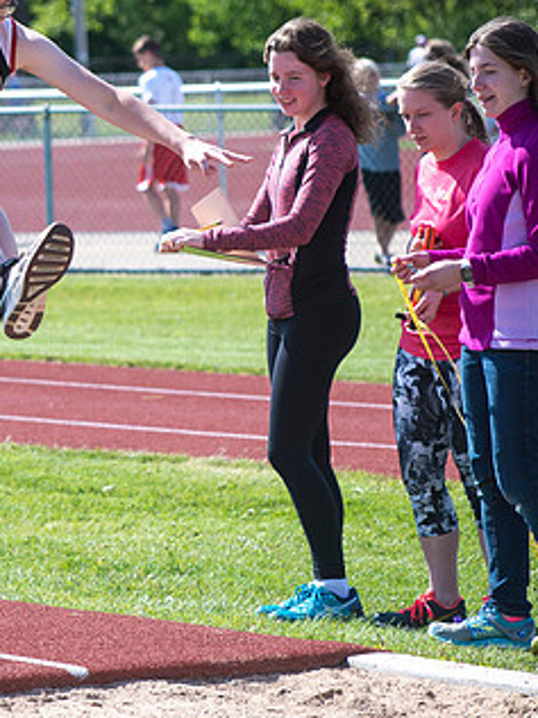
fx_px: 6217
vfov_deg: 6.6
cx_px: 16
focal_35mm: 300
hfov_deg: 4.9
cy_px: 292
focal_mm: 170
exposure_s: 1/2500
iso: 1000
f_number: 6.3
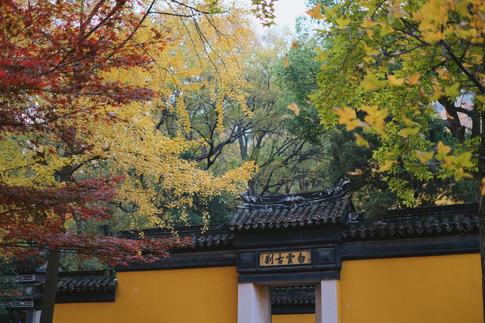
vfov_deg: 25.5
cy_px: 162
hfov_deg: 37.5
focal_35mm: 53
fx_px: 714
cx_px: 242
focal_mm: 35
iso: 400
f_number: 1.4
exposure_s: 1/150
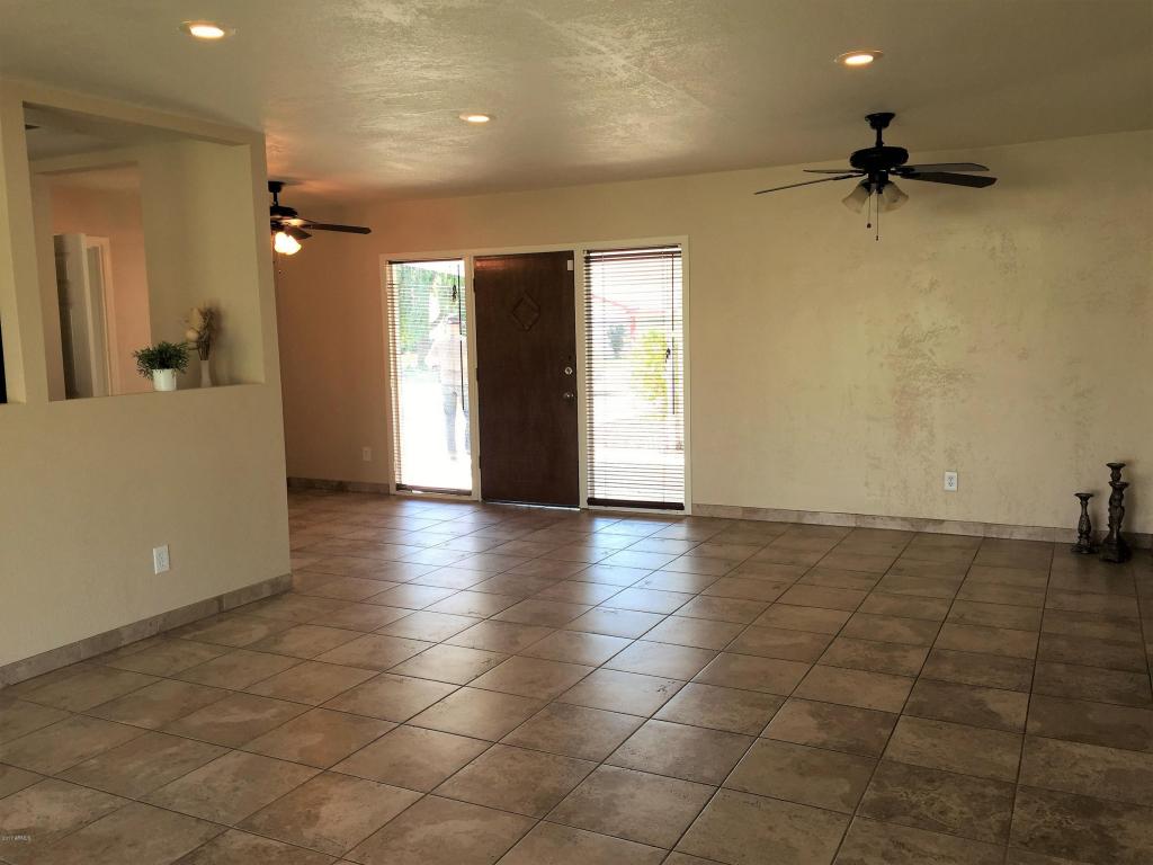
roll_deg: +1.0
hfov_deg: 61.7
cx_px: 576
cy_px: 432
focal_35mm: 29
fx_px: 966
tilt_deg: -6.7
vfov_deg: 48.2
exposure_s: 1/60
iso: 32
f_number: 2.2
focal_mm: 4.15
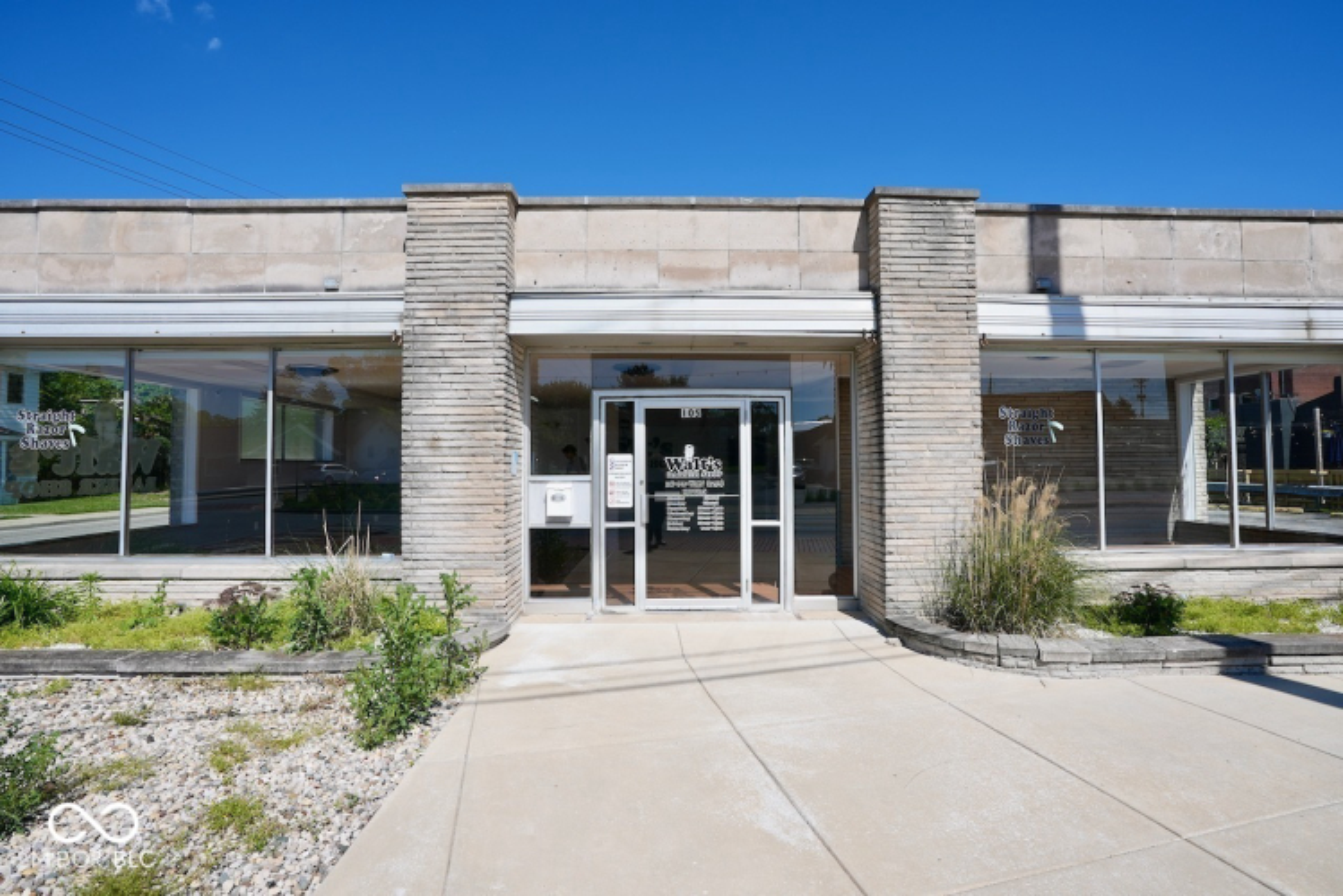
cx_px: 672
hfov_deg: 96.7
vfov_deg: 73.8
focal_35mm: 16
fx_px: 597
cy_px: 448
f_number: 11
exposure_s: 1/125
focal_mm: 16
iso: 80
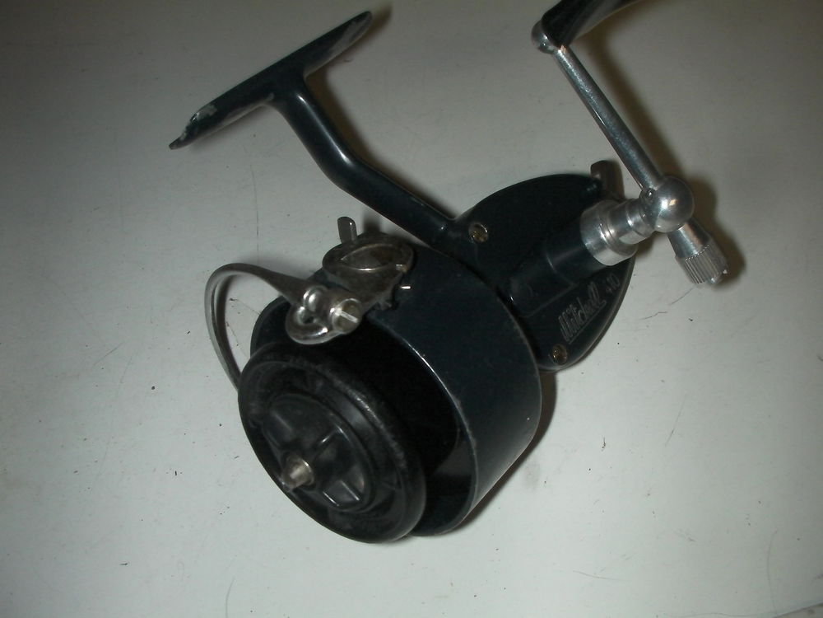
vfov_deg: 37.7
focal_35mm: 38
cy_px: 309
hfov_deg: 49.0
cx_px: 412
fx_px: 903
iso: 200
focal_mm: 6.3
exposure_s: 1/30
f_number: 5.6
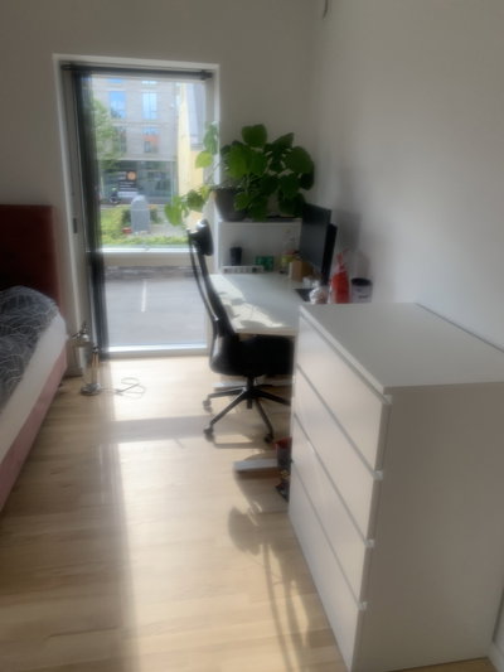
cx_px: 252
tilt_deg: -19.3
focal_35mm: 26
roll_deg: -1.2
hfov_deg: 53.1
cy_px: 336
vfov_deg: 67.3
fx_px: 505
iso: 25
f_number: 1.8
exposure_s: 1/200
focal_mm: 4.25
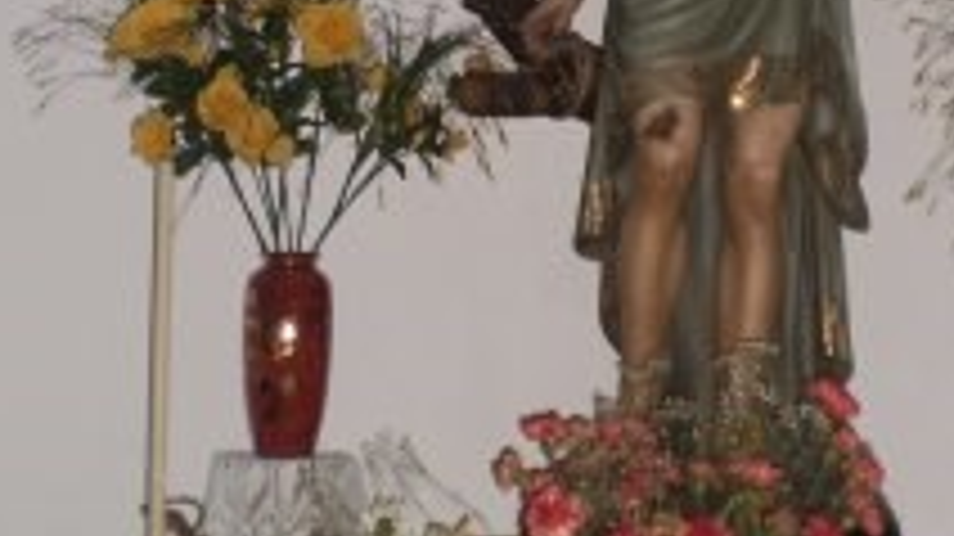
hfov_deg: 28.4
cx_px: 648
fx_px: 1871
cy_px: 72
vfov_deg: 16.1
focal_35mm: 74
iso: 125
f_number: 3.1
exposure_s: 1/30
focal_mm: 6.3
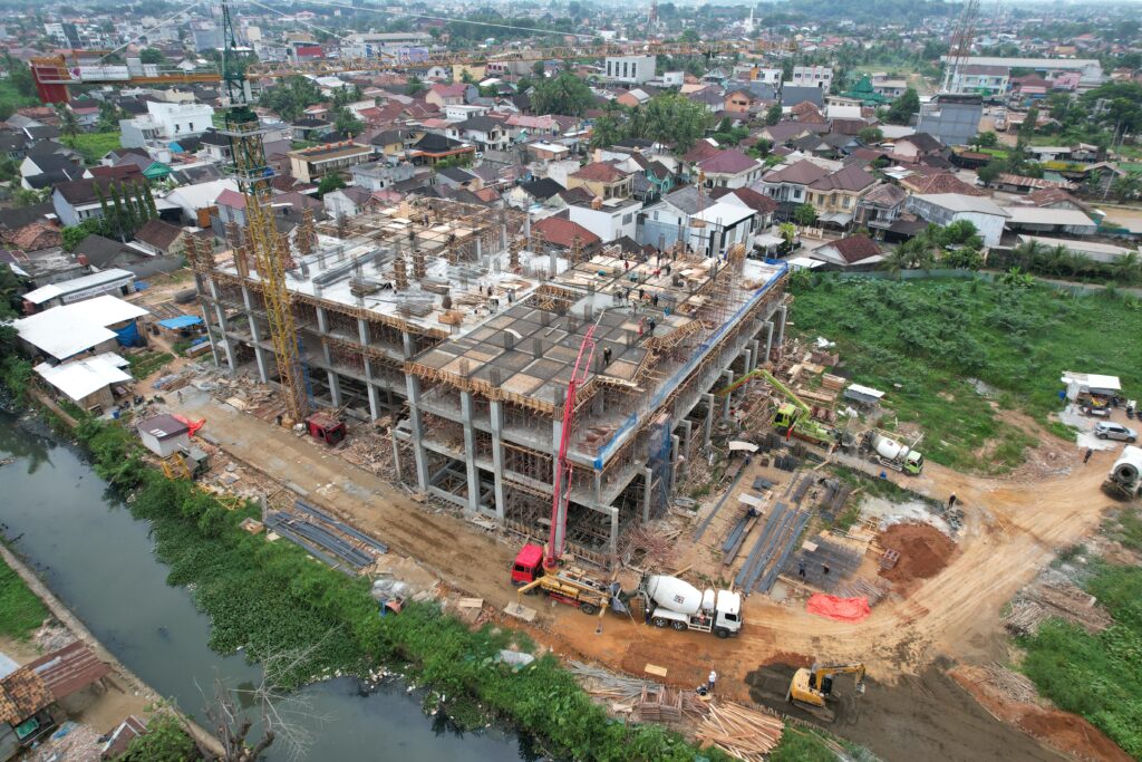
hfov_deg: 78.6
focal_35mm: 22
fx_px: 698
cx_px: 571
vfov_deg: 57.2
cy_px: 381
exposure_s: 1/180
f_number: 2.8
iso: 110
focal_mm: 8.38
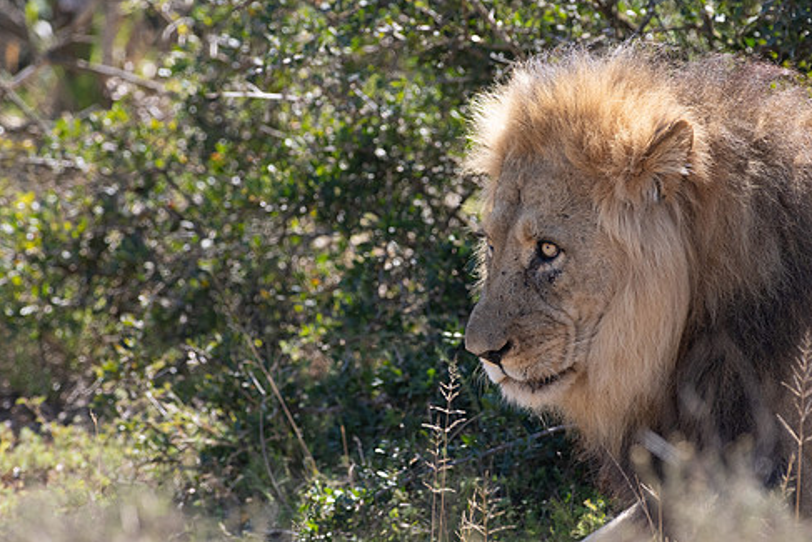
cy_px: 308
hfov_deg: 2.9
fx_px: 16108
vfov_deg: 1.9
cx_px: 415
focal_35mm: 714
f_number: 9
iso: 800
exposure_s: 1/800
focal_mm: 600
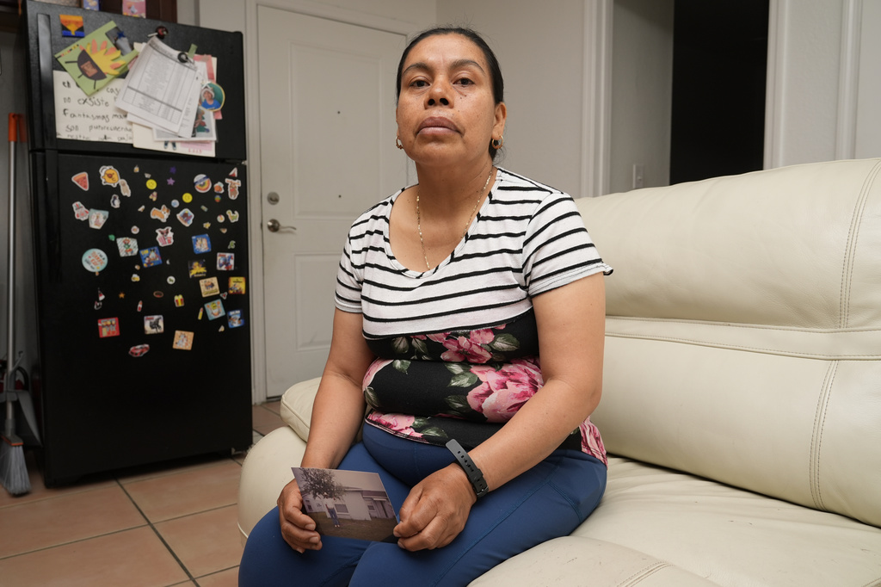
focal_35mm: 28
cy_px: 294
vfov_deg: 46.4
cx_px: 440
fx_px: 685
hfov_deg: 65.5
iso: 400
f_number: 5.6
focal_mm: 28
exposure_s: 1/160
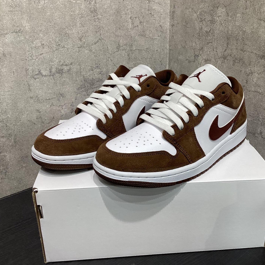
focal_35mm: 37
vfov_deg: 44.9
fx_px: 320
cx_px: 153
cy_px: 132
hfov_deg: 44.8
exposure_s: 1/60
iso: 50
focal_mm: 3.3
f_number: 2.4
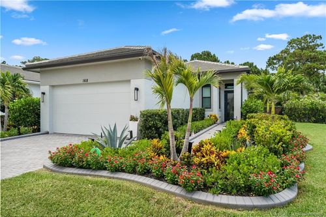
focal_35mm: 22
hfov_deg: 78.6
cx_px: 163
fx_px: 199
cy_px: 108
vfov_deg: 57.2
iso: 800
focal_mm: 22
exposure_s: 1/250
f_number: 8
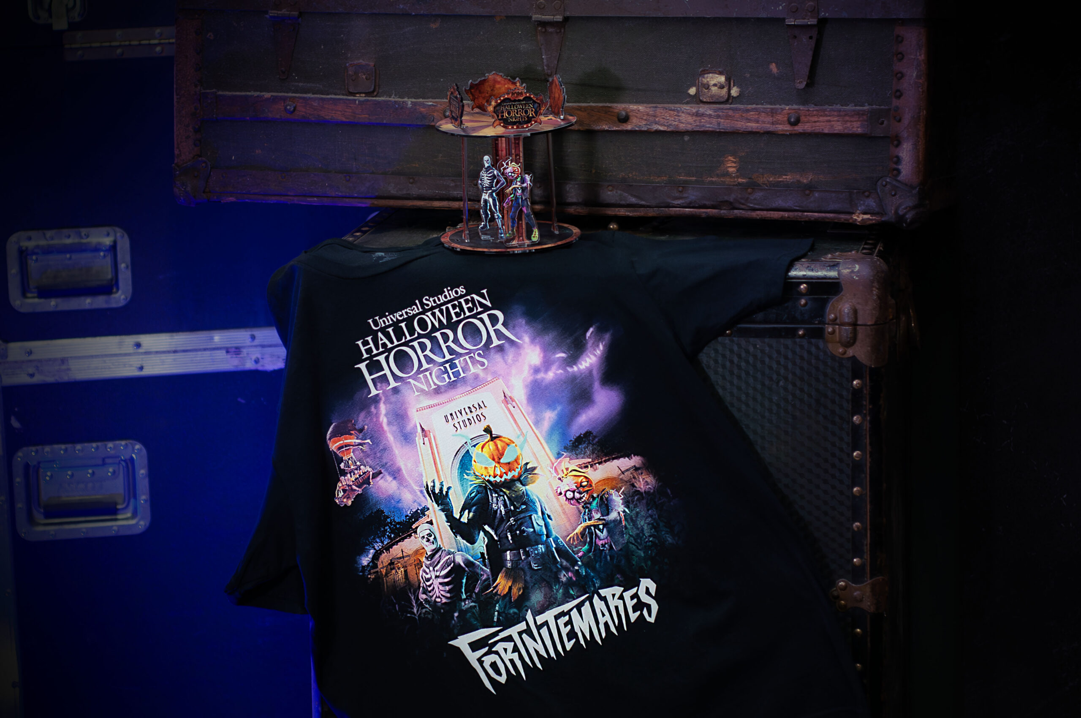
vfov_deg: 18.1
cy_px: 359
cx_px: 540
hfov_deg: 27.0
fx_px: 2249
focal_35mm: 75
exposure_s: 1/125
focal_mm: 50
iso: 800
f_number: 2.8
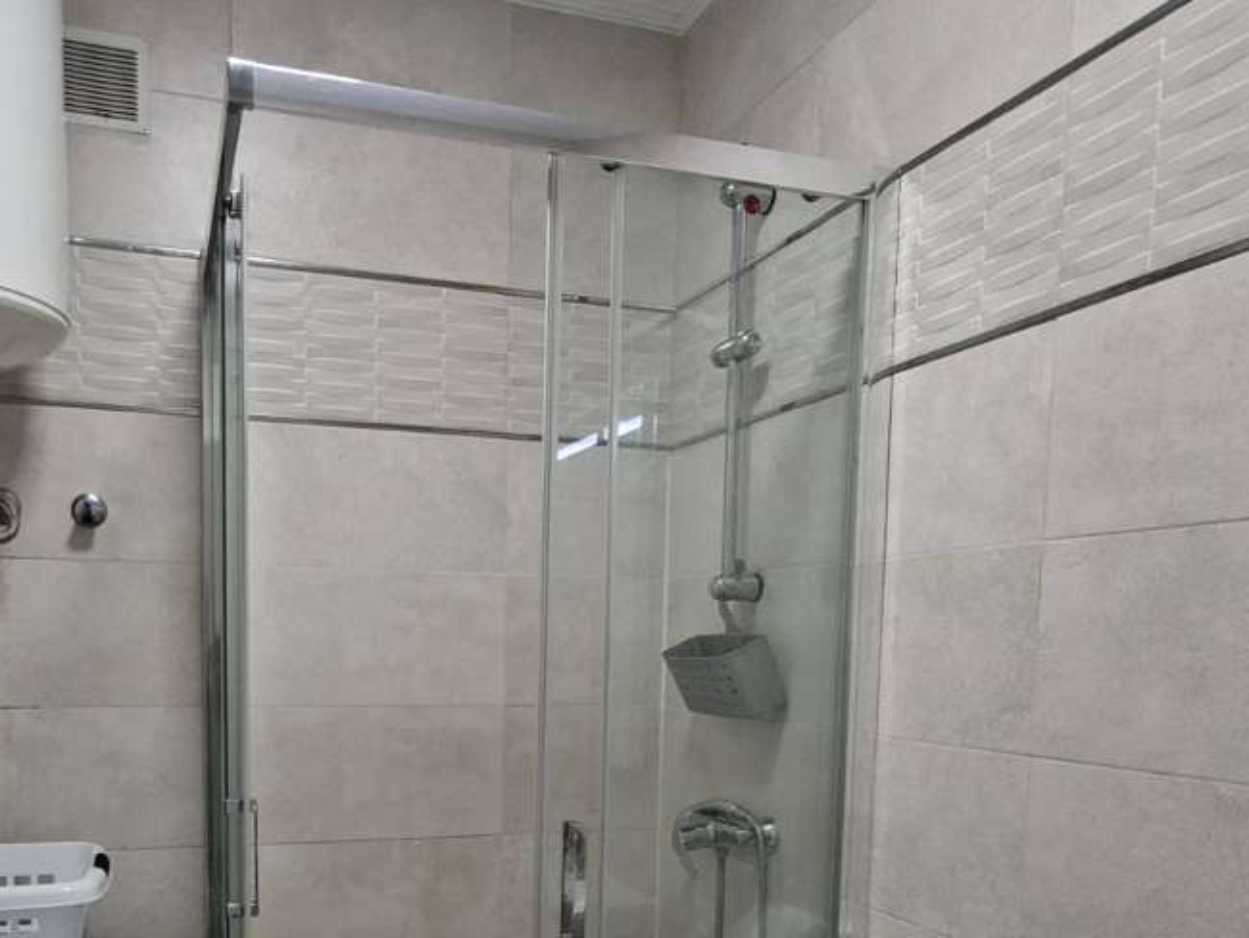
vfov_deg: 44.4
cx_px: 503
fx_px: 1083
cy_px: 758
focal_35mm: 30
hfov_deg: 59.5
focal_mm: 1.74
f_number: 2.2
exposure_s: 1/50
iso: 80
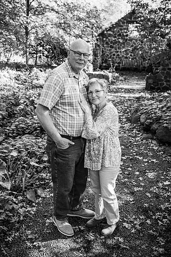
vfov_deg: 53.1
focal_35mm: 36
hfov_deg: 36.9
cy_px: 128
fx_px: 256
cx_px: 86
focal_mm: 36
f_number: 4.5
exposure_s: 1/250
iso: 500
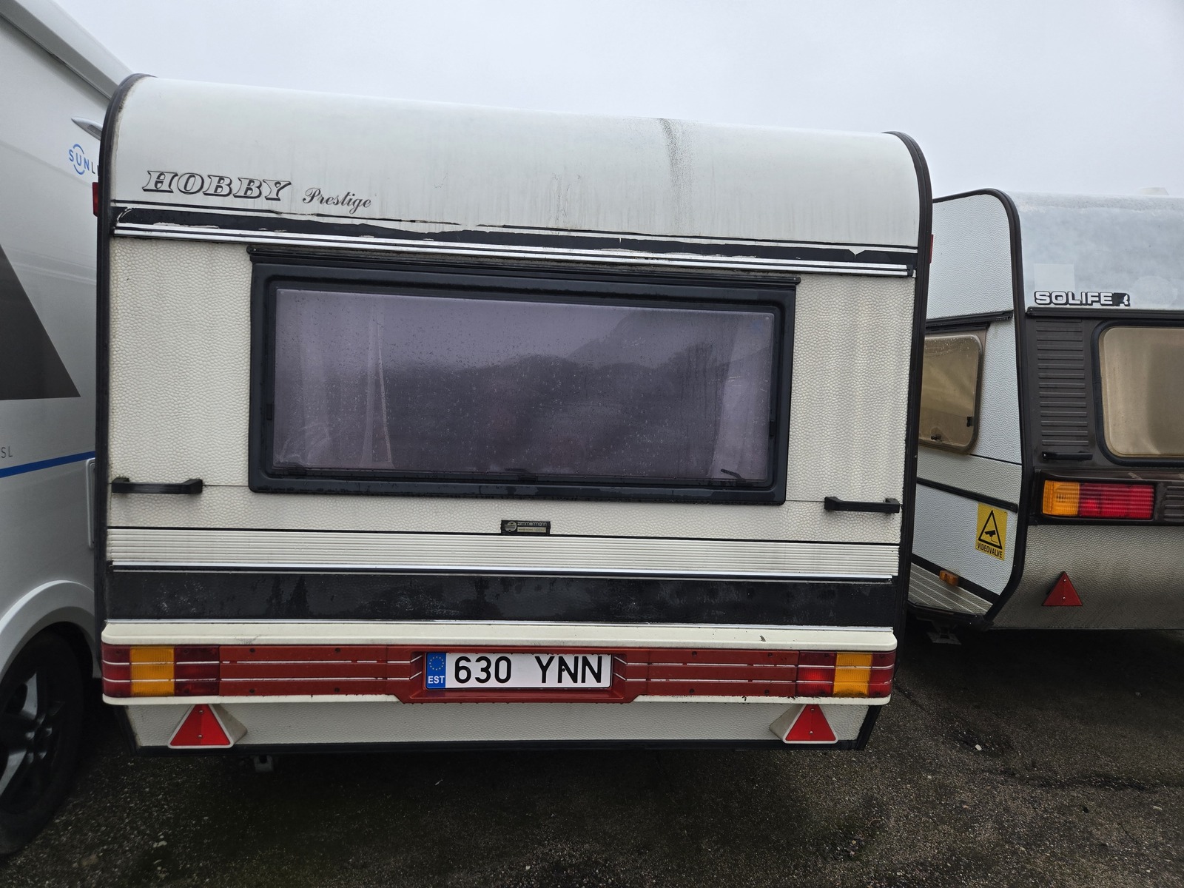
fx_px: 787
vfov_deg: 58.9
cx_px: 592
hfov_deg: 73.9
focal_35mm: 23
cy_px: 444
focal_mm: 5.4
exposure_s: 1/508
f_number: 1.8
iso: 100
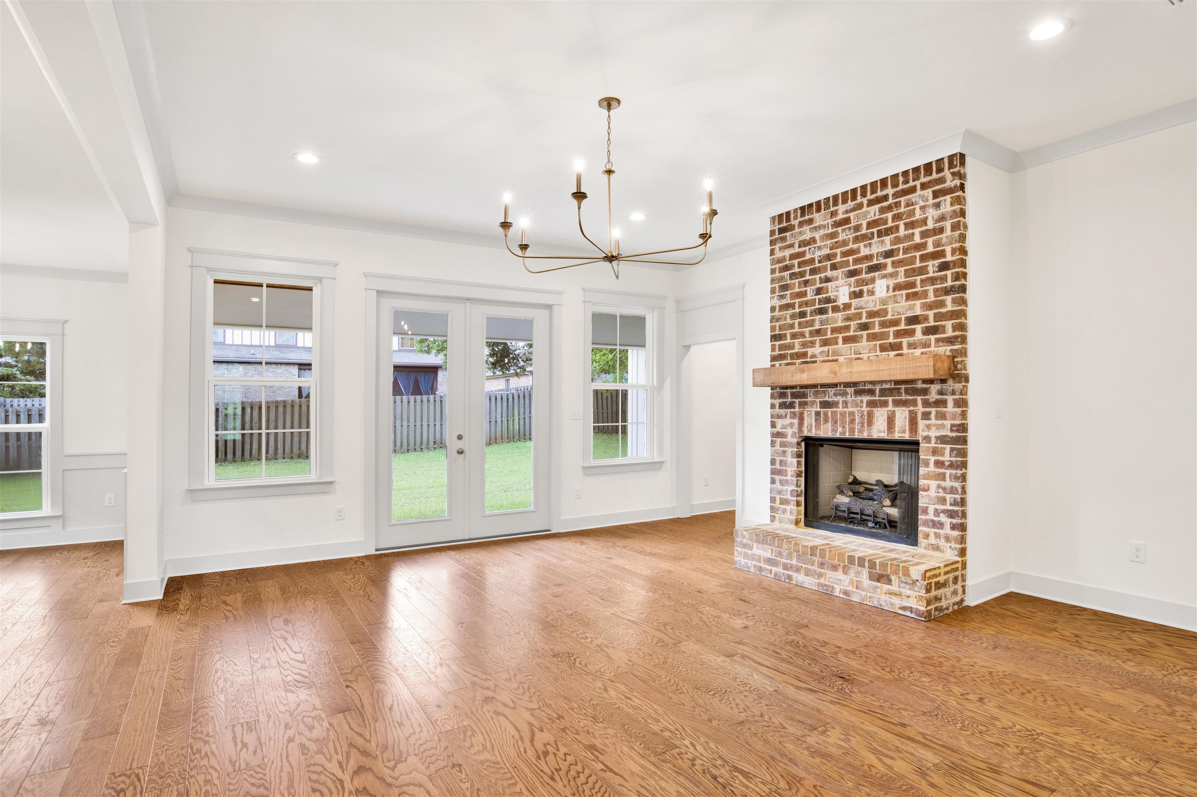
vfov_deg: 67.4
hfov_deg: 90.0
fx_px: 598
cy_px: 398
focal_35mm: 18
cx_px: 598
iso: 200
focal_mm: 18
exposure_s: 1/5
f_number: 11
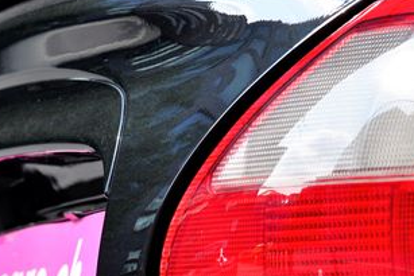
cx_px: 151
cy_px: 306
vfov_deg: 3.7
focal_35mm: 375
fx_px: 4314
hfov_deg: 5.5
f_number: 8
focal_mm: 120
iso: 250
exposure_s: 1/200
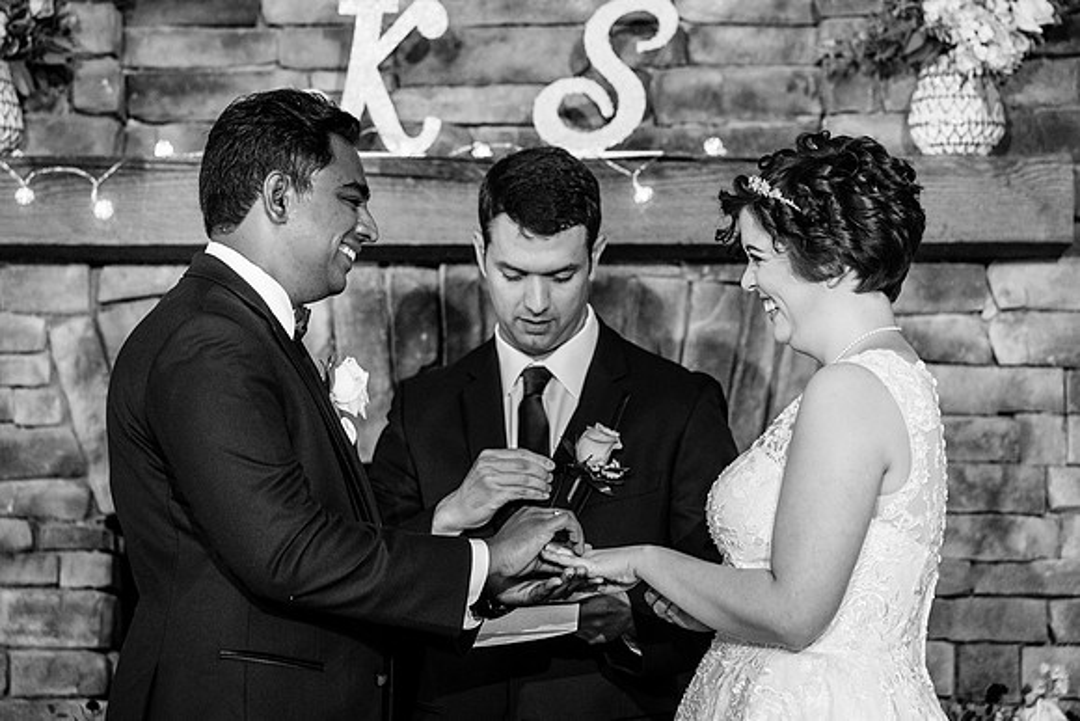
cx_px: 511
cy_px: 378
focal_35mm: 171
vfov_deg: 8.0
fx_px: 5140
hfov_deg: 12.0
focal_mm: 146
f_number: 4
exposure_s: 1/200
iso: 2000
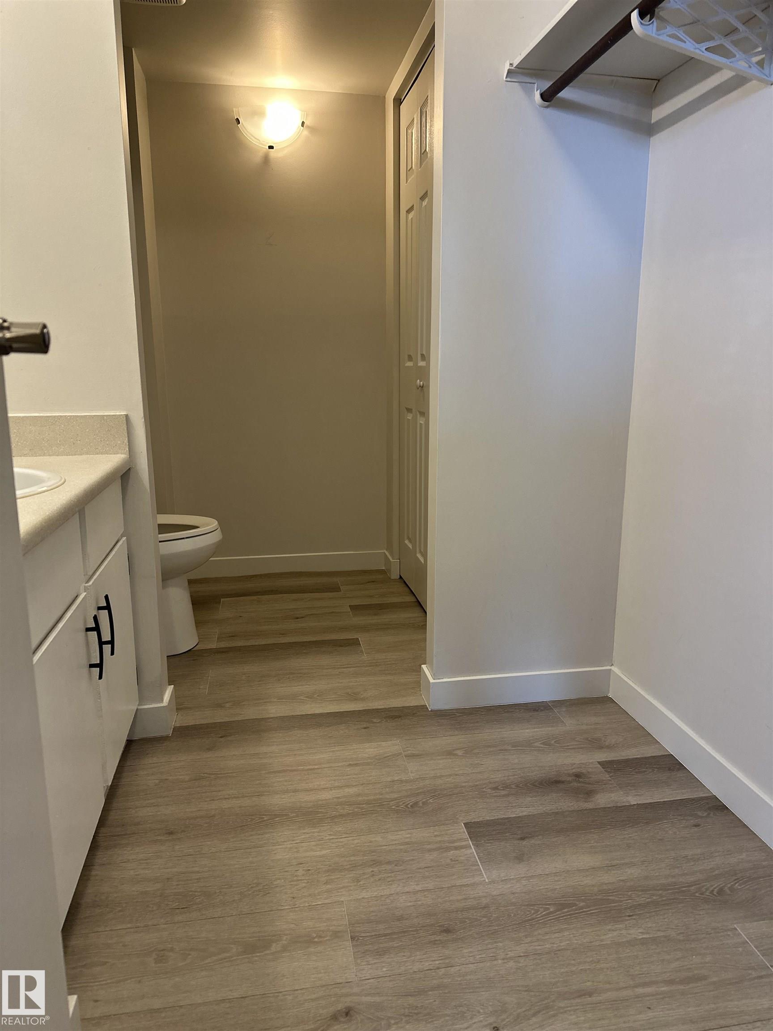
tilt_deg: -11.0
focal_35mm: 24
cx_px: 386
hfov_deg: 56.8
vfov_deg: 71.6
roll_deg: +0.0
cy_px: 516
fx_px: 715
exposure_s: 1/120
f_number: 1.78
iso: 200
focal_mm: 6.86
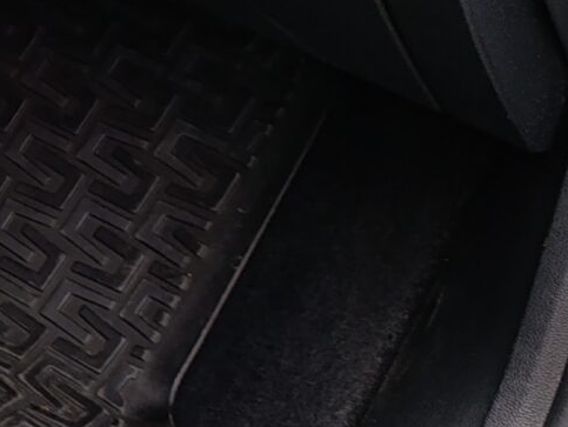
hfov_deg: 12.9
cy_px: -85
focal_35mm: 122
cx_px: -736
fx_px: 2003
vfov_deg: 11.9
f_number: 1.6
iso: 320
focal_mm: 6.14
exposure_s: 1/100
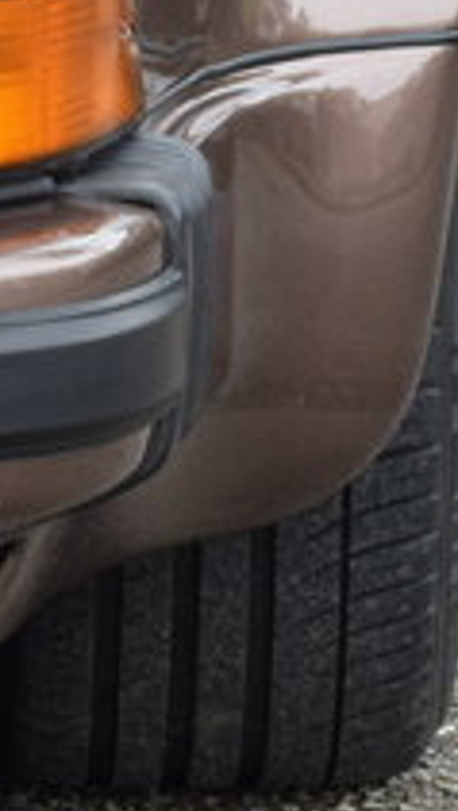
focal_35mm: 544
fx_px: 11720
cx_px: -127
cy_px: 10
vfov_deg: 4.0
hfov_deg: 2.2
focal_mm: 95
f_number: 13
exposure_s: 1/30
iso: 640
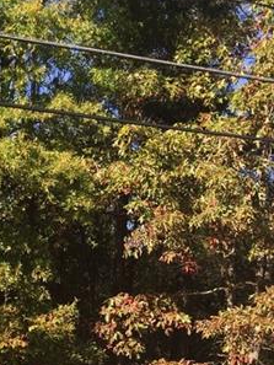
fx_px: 791
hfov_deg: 19.1
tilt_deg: +1.3
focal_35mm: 75
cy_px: 402
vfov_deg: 24.3
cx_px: 0
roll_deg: -2.7
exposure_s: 1/565
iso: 32
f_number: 2.2
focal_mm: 4.15
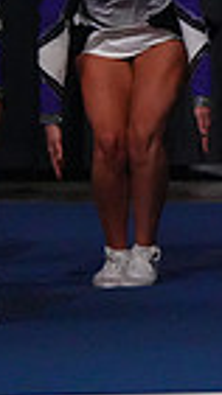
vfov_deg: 2.8
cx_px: 711
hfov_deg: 1.6
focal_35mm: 775
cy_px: -113
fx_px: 8135
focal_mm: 180
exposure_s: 1/1250
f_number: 5.6
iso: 16000
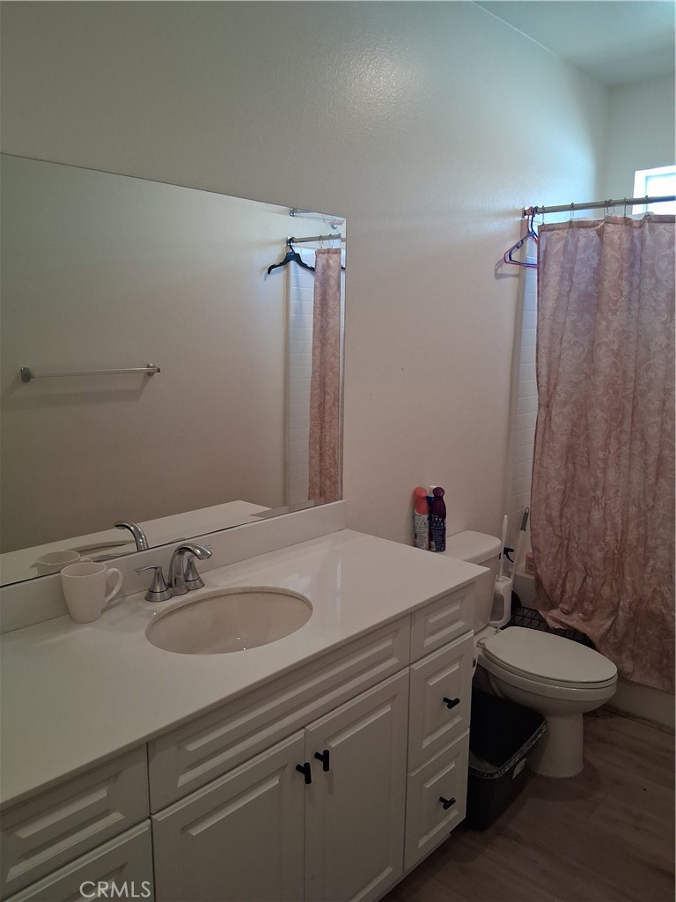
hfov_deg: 53.1
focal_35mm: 26
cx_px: 338
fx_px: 677
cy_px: 451
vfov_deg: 67.3
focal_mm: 3.98
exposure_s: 1/120
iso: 400
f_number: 1.8
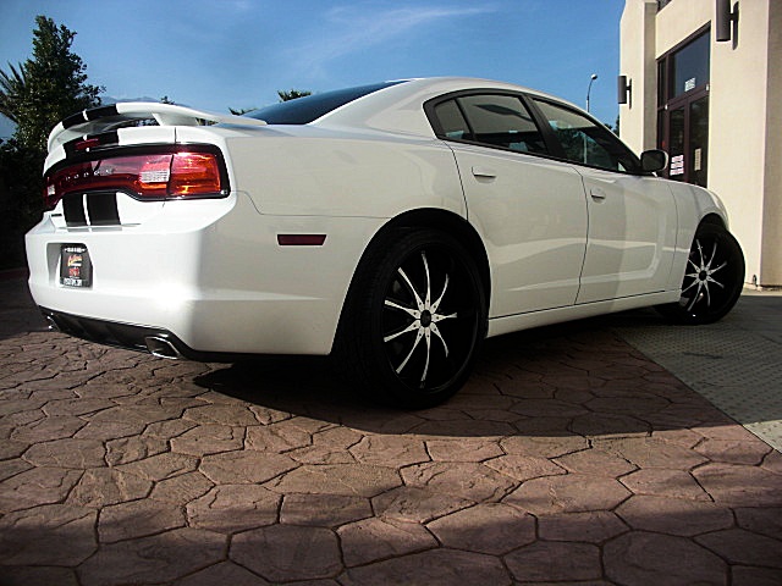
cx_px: 391
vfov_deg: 39.7
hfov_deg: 51.4
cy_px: 293
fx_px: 813
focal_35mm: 36
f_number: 7.9
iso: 50
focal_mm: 6.3
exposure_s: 1/160
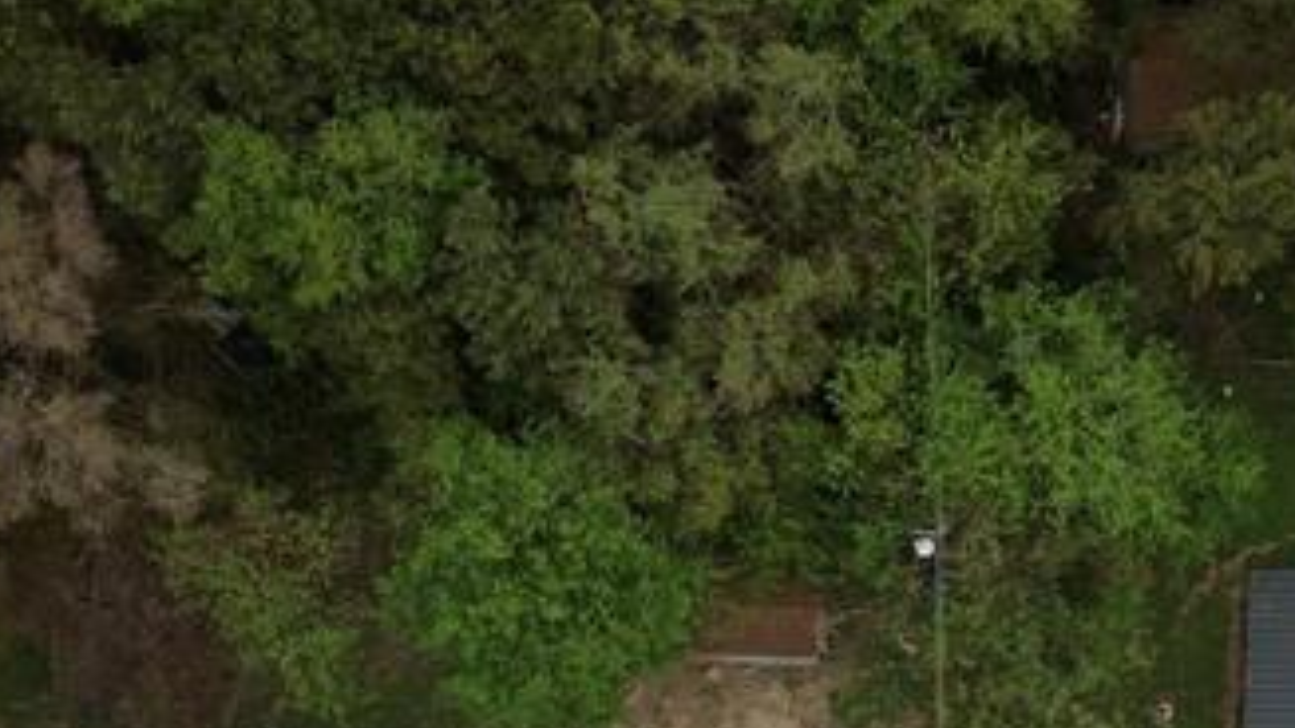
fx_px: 2816
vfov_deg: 14.0
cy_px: 1009
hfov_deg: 25.8
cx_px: 840
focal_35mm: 82
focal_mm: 8.67
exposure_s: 1/15
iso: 510
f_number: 1.8
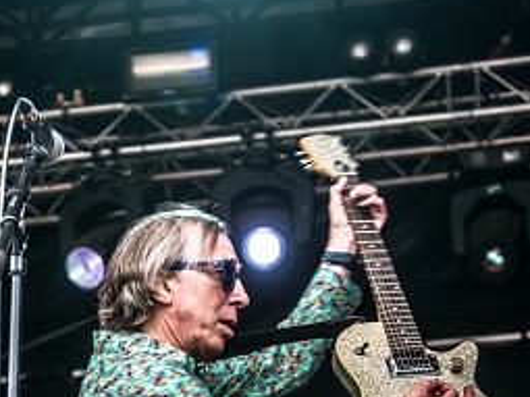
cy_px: 588
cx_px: 149
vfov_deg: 11.4
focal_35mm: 125
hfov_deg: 15.7
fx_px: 1913
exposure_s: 1/320
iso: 125
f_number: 3.2
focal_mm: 46
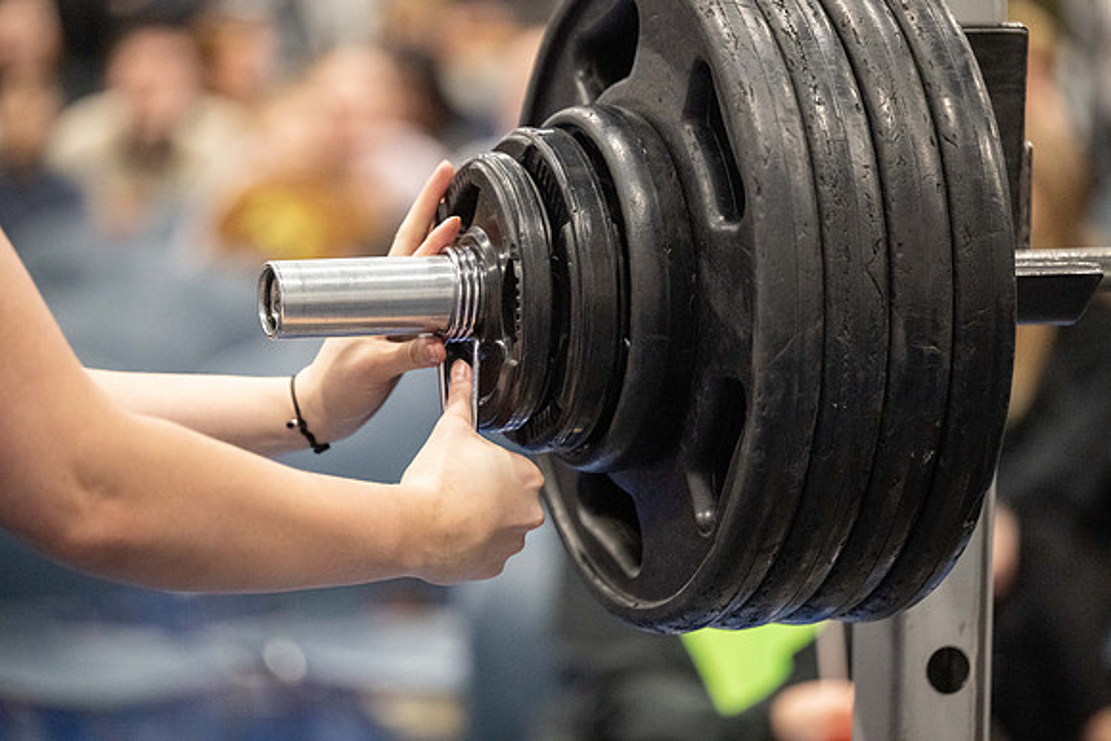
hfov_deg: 13.7
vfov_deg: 9.2
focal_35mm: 150
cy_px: 370
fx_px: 4630
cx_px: 556
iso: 6400
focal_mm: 150
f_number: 2.8
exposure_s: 1/250
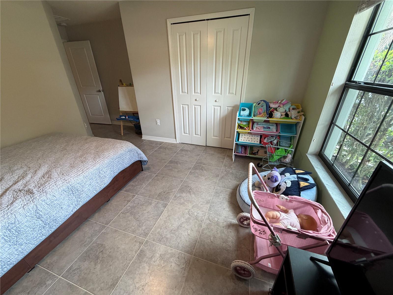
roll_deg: +1.8
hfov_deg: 102.1
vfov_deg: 85.7
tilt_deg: -26.1
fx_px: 159
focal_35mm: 14
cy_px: 148
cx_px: 196
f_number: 2.2
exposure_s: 1/60
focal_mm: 2.22
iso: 200
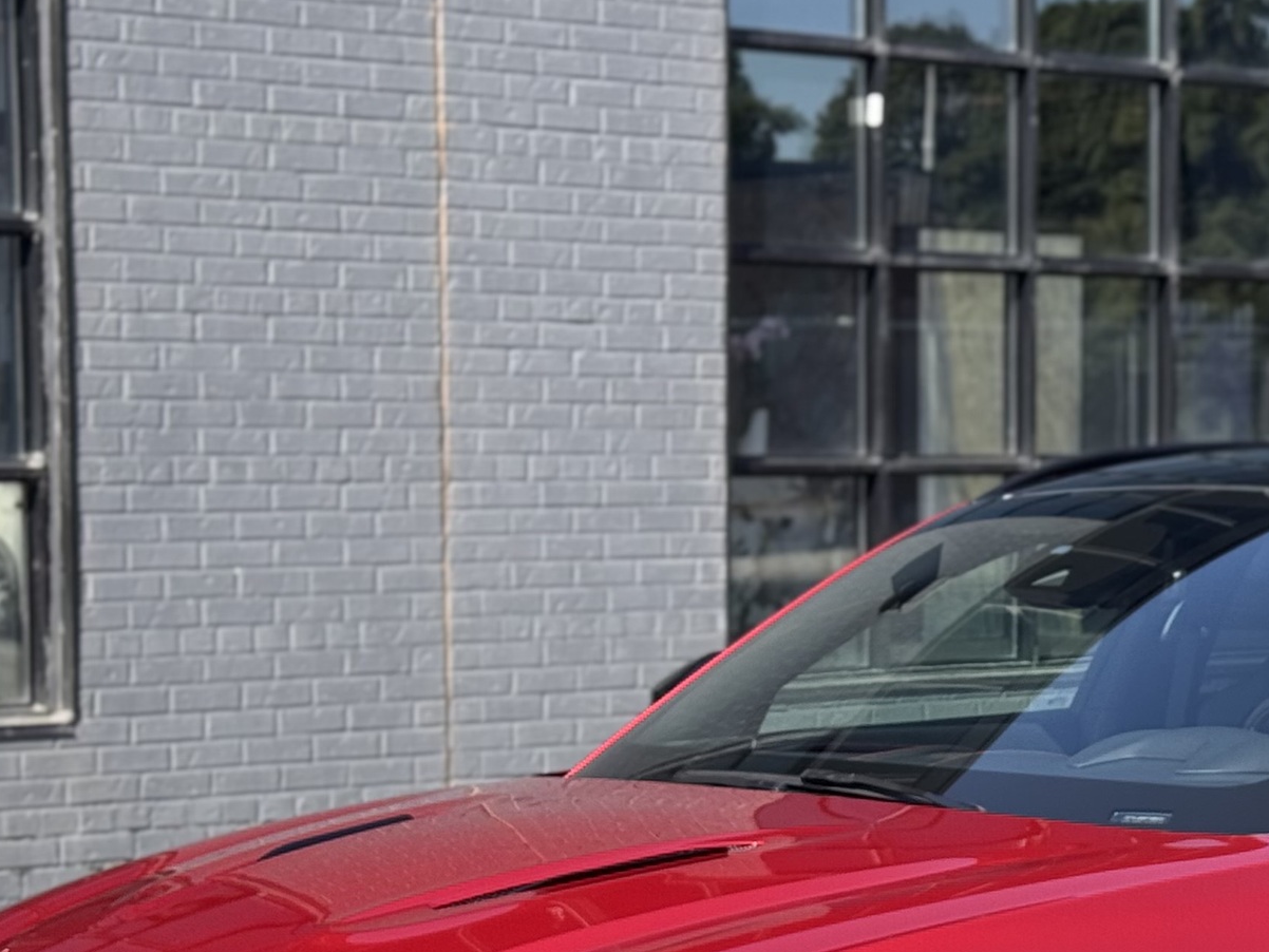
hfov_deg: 16.8
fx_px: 4217
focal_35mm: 115
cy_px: 705
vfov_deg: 12.8
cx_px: 1210
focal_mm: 6.76
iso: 64
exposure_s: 1/1215
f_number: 1.78
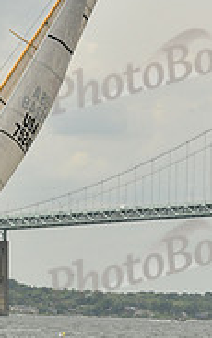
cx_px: -47
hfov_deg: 4.3
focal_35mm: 306
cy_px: 189
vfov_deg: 6.9
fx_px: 2829
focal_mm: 95
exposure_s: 1/1000
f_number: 13
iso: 400
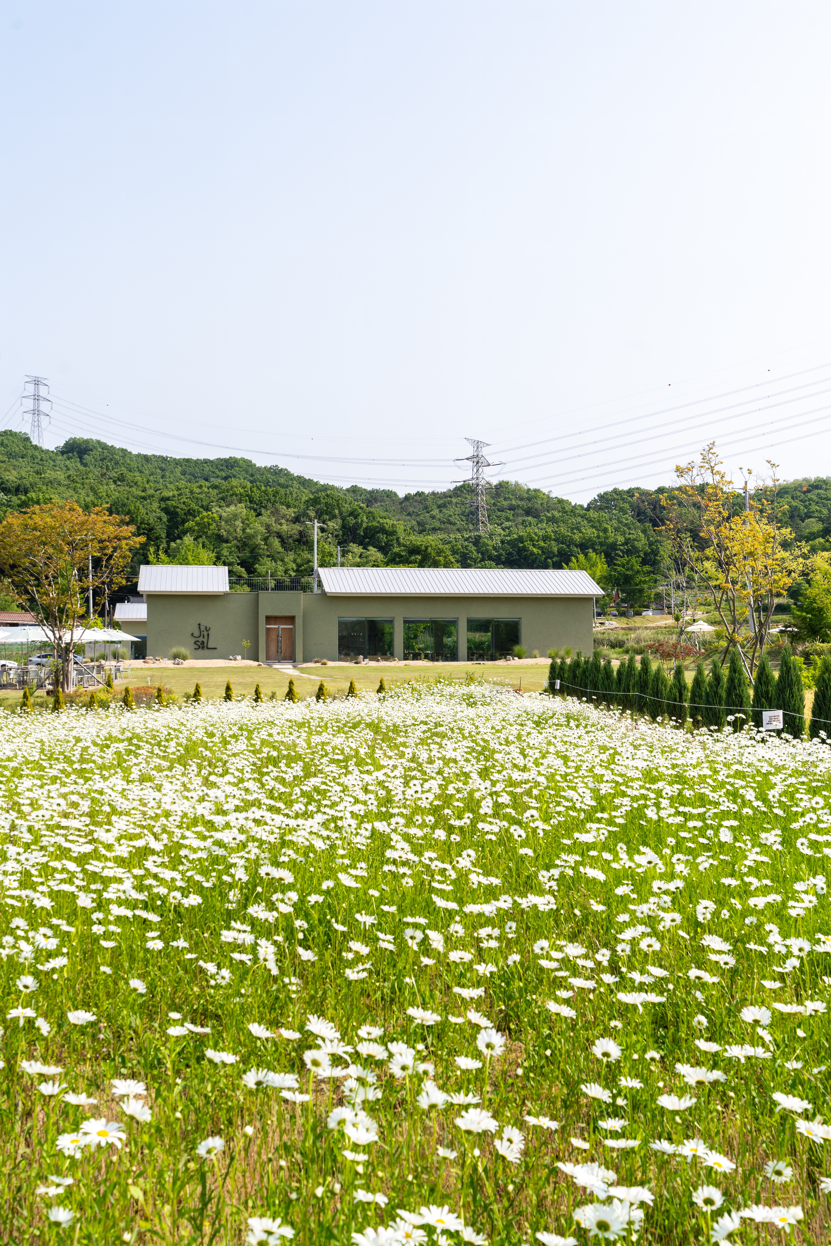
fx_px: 1212
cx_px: 416
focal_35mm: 35
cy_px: 623
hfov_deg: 37.9
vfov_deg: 54.4
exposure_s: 1/250
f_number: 8
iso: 100
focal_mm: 35
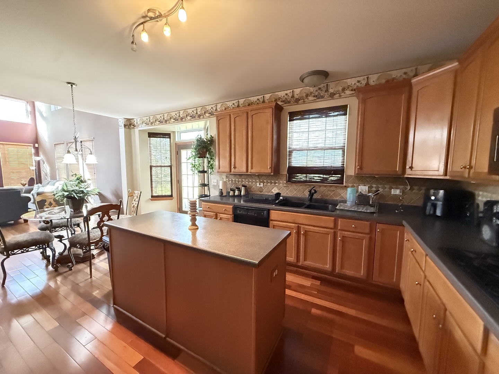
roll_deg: +0.1
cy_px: 187
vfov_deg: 85.7
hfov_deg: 102.1
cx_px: 250
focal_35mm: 14
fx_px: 202
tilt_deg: -4.8
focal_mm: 2.22
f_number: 2.2
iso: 1250
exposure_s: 1/60
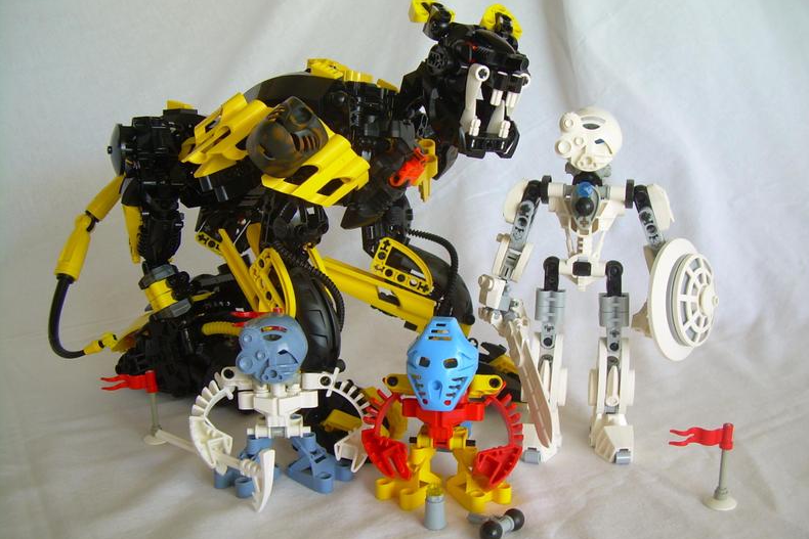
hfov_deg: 48.5
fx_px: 899
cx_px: 408
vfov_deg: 33.4
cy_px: 271
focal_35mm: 40
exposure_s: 1/23.2
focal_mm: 6.3
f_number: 2.8
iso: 50
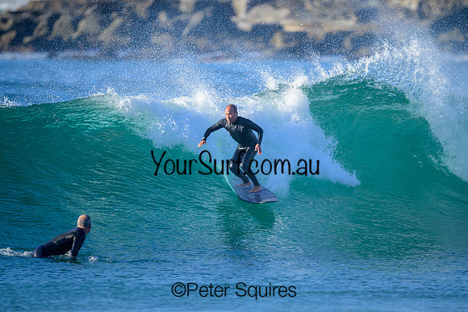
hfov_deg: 2.4
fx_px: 10991
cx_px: 228
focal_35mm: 845
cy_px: 147
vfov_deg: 1.6
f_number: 6.3
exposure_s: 1/2000
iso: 900
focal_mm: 800
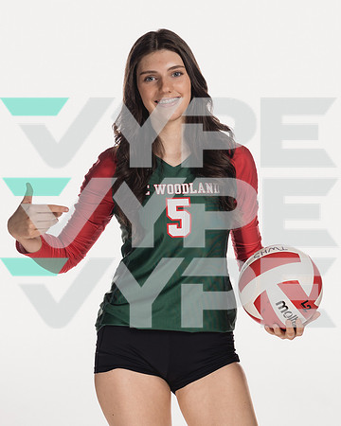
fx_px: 1042
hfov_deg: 18.6
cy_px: 211
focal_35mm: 83
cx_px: 152
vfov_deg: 23.1
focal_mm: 57
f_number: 5.6
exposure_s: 1/250
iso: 400
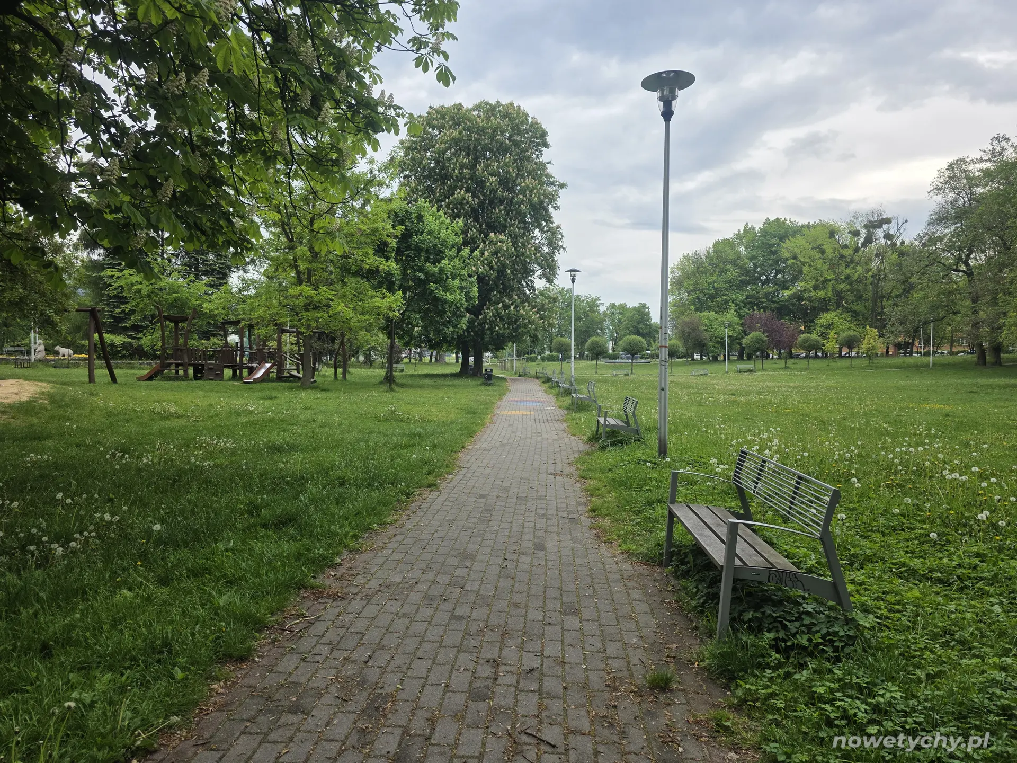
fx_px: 676
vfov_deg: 58.9
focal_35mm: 23
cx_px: 508
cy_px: 382
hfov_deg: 73.9
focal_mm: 6.3
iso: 80
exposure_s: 1/1354
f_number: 1.7
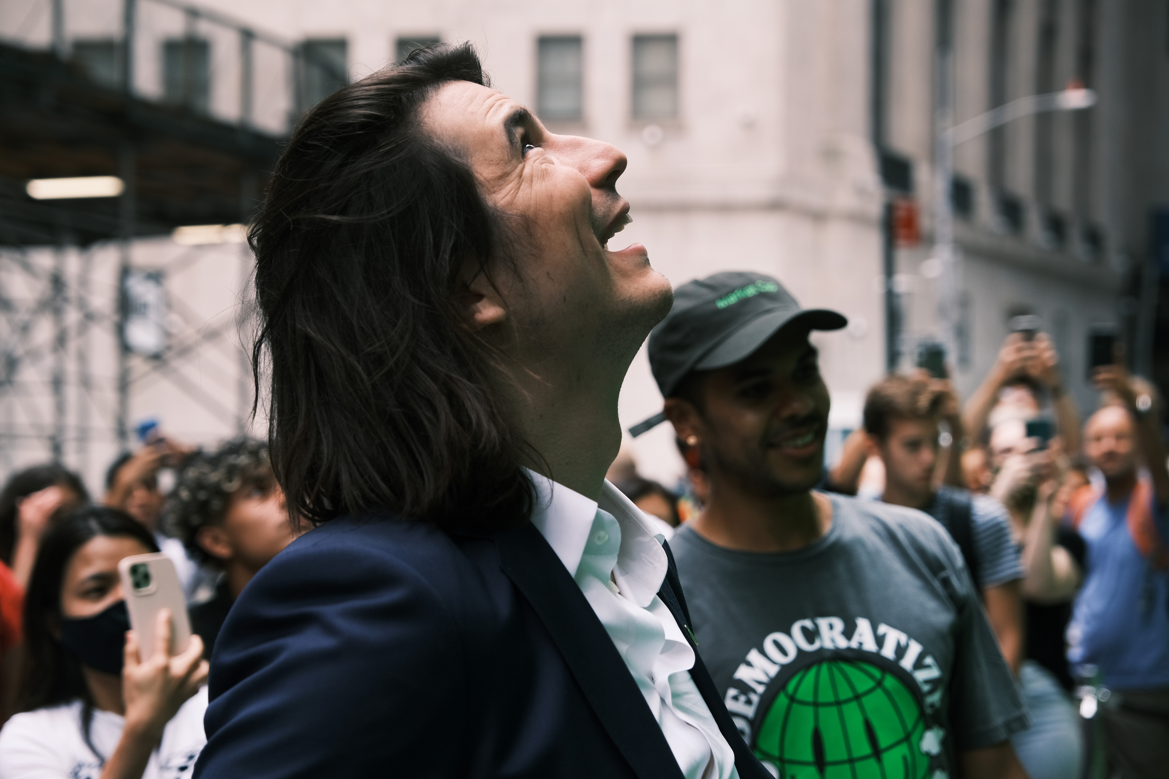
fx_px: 2695
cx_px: 584
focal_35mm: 83
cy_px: 390
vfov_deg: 16.5
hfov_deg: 24.5
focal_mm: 55
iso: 320
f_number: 4
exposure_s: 1/400
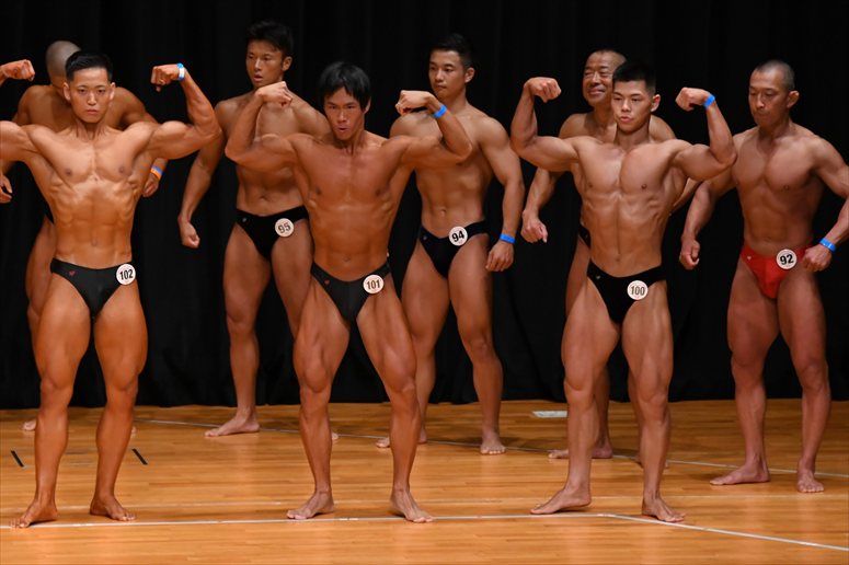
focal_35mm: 270
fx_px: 6364
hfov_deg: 7.6
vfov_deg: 5.1
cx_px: 424
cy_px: 282
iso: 3200
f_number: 5.6
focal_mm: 180
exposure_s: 1/400
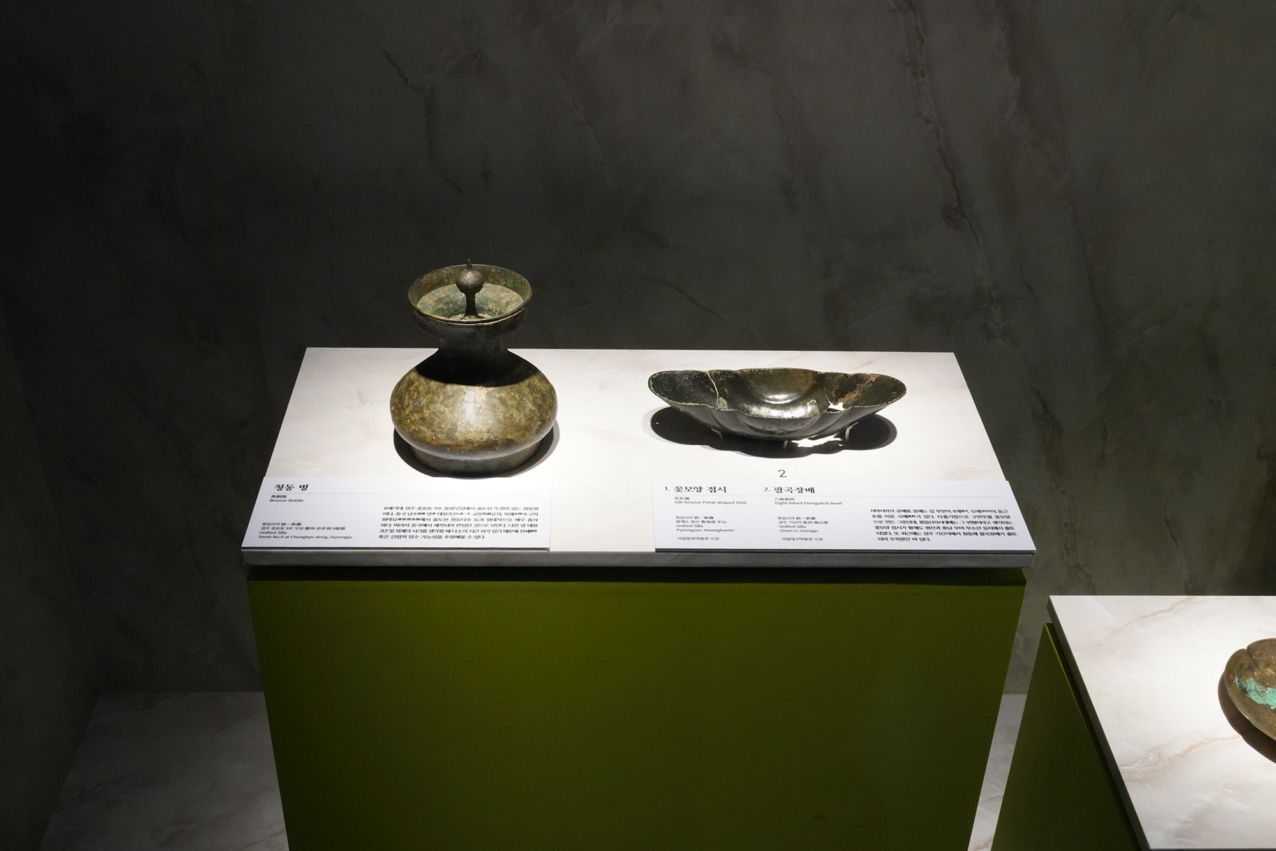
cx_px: 638
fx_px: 1418
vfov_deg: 33.4
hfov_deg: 48.5
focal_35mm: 40
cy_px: 426
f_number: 18
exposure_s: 1/100
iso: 6400
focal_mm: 40
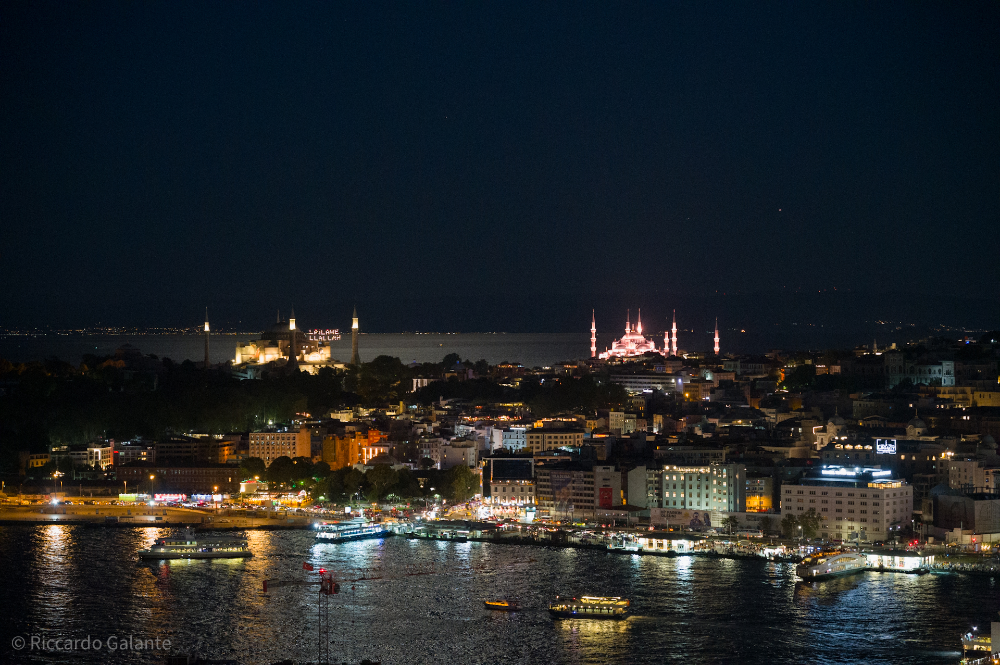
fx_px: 2082
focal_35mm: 75
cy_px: 332
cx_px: 500
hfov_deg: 27.0
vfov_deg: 18.2
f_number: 4
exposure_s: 1/40
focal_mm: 75
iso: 12800
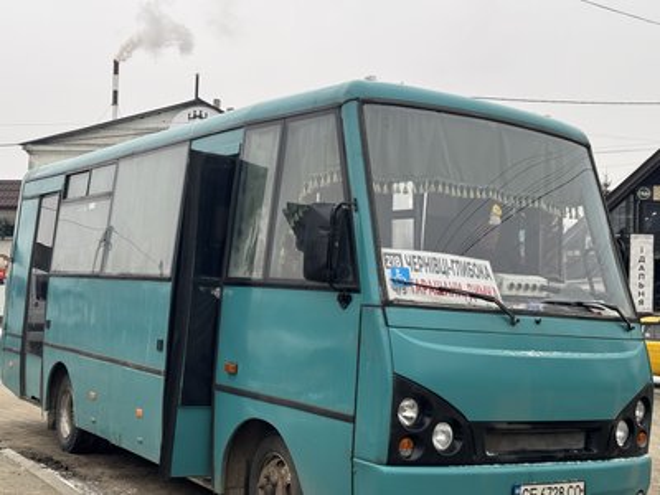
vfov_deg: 30.3
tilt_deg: +0.9
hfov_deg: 39.7
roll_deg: -3.8
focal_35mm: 48
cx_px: 330
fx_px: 915
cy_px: 248
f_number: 1.78
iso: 64
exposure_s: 1/436
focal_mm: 6.76
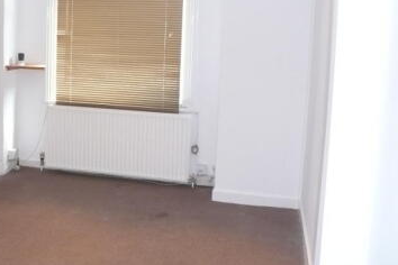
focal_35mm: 48
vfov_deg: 27.8
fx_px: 531
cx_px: 114
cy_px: 81
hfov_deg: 40.3
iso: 200
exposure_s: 1/30
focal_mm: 4.6
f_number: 2.8
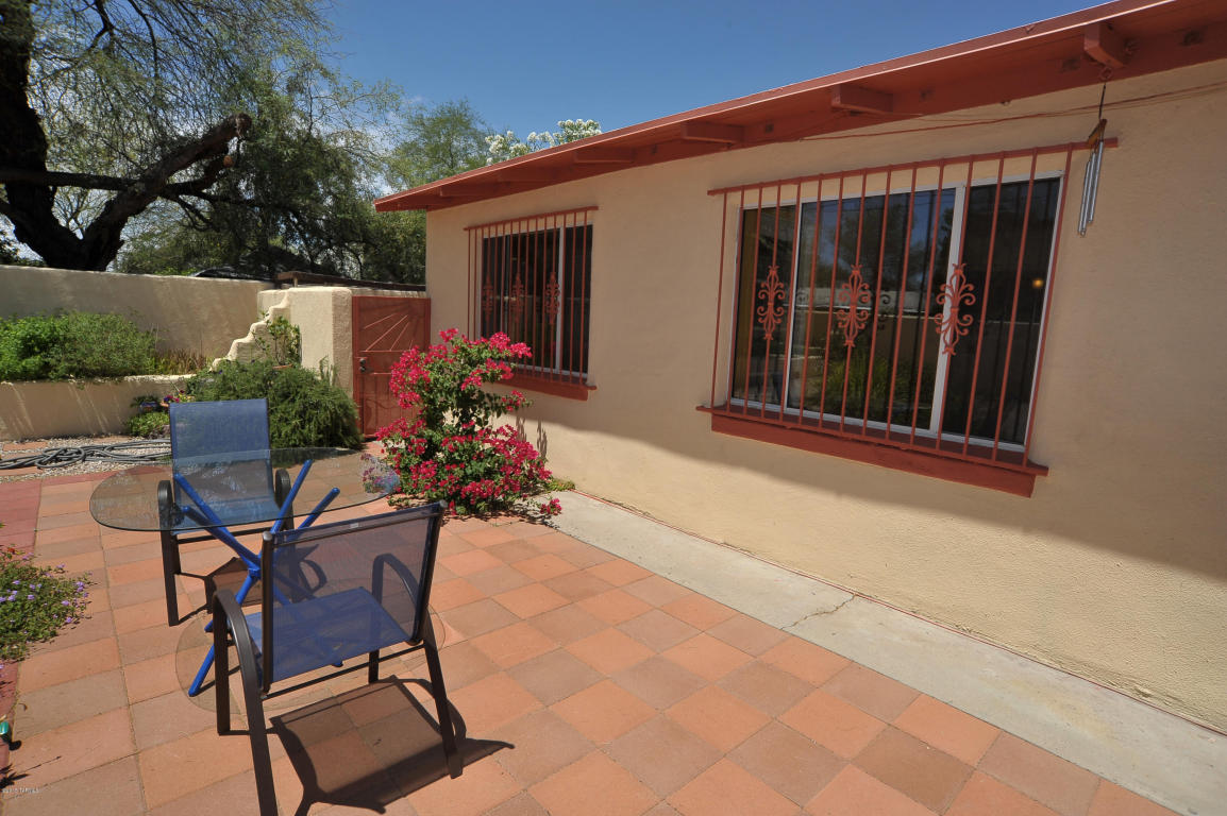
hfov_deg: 90.0
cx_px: 614
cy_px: 408
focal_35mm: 18
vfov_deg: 67.3
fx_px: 613
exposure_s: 1/320
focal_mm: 18
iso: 250
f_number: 14
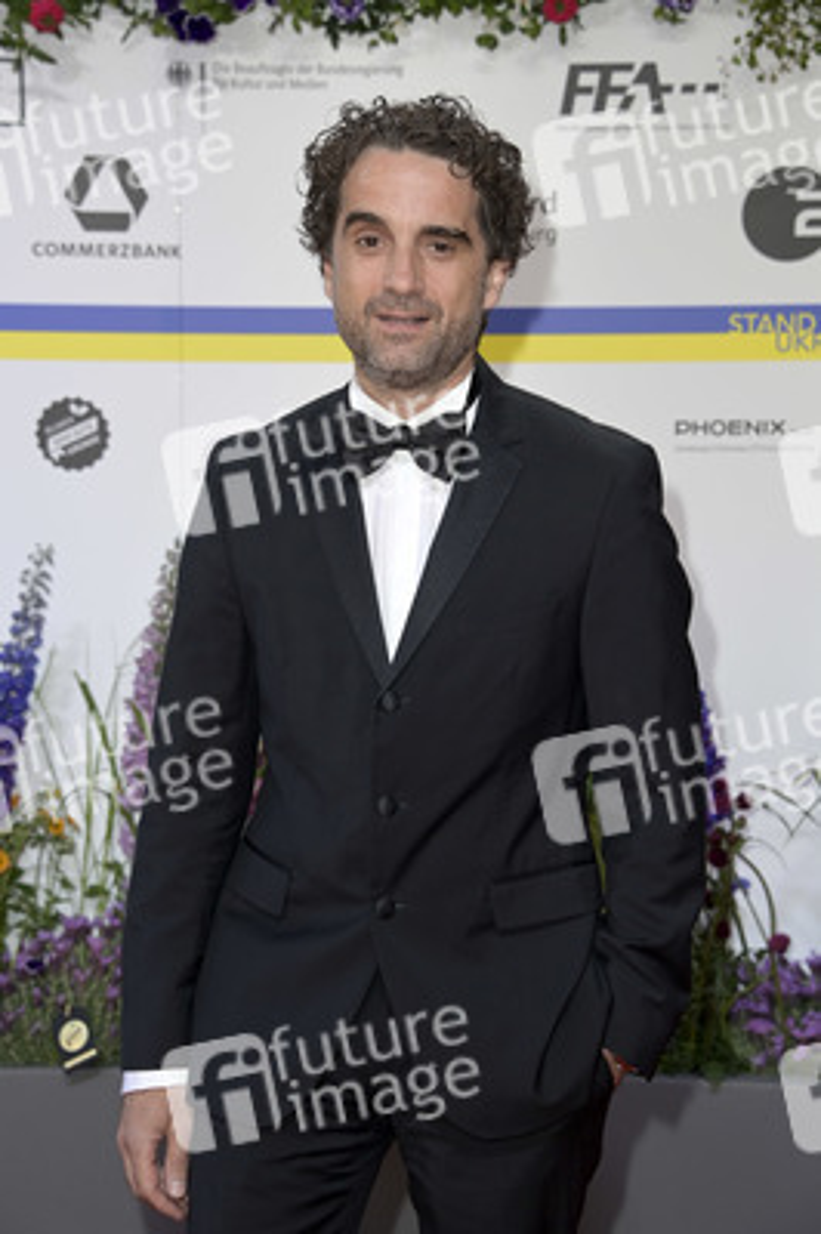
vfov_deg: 23.9
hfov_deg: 16.0
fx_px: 2913
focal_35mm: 85
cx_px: 410
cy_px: 617
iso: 640
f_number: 6.3
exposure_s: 1/250
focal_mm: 85
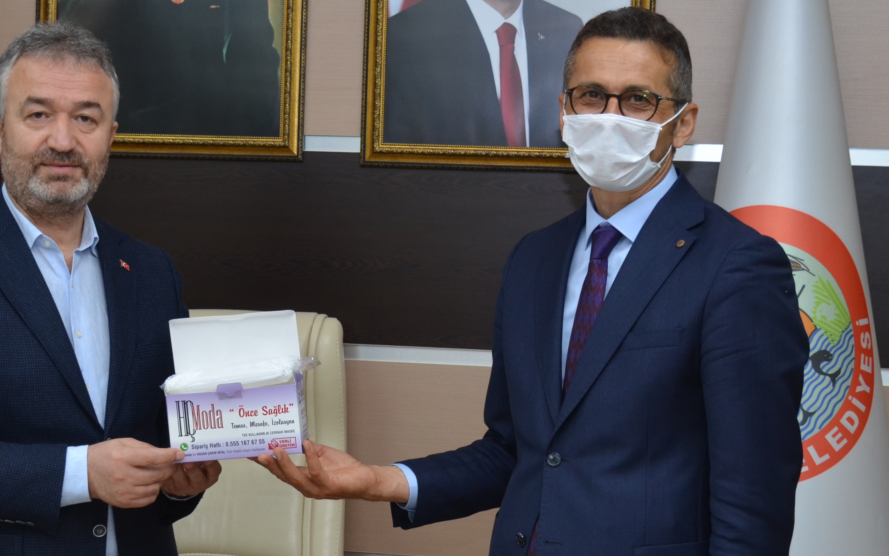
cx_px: 373
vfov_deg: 17.2
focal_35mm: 76
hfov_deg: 27.1
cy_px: 280
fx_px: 1840
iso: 400
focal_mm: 27
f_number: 5.6
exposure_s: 1/60
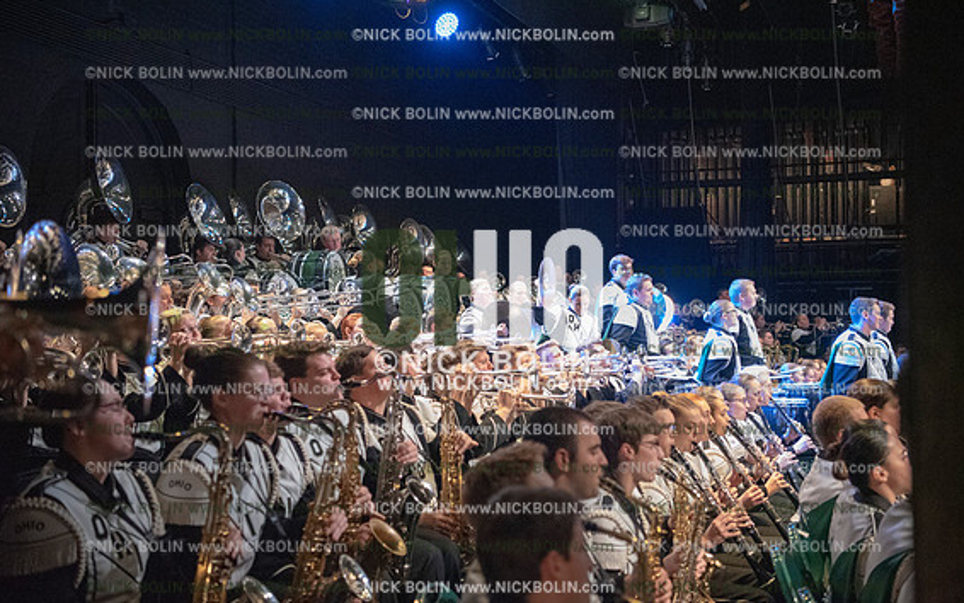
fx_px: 1235
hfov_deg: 42.6
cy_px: 311
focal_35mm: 47
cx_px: 482
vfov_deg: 27.4
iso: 10000
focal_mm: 45
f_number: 2.8
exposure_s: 1/640
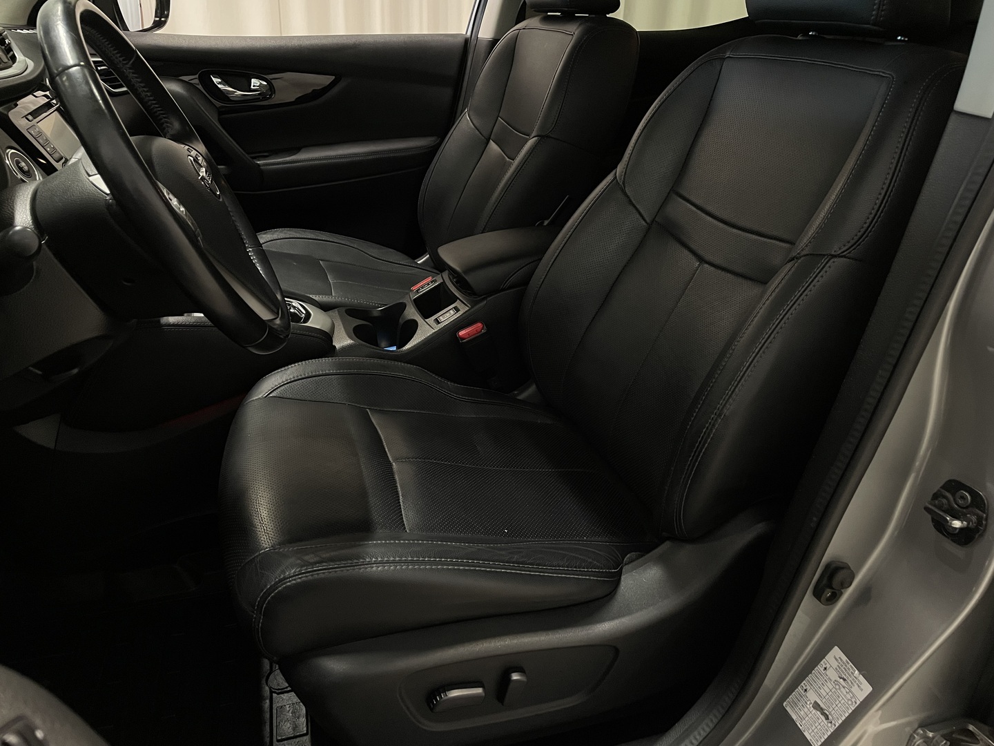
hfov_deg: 67.3
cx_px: 497
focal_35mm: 26
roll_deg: -2.1
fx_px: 747
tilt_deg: -25.8
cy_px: 373
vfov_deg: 53.1
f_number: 1.6
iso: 400
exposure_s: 1/60
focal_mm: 4.2
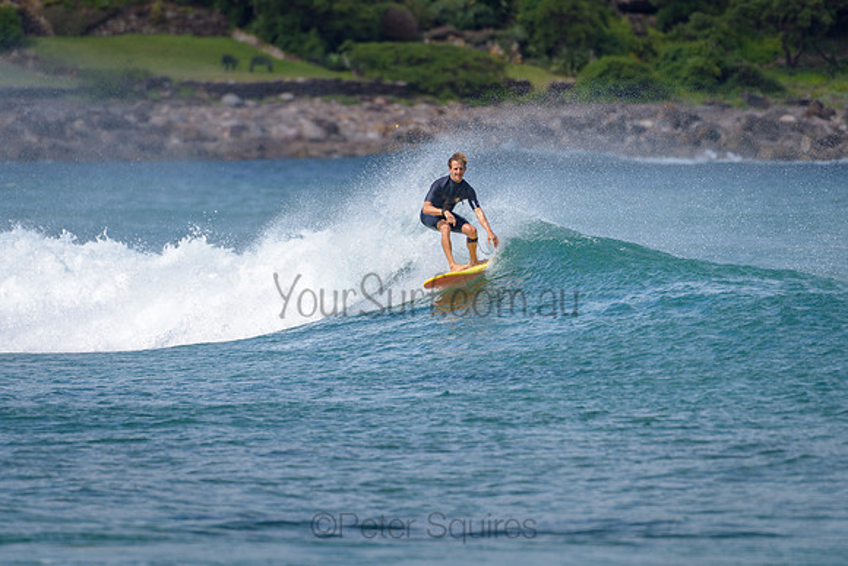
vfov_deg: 2.2
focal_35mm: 613
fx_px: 14434
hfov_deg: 3.4
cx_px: 393
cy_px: 274
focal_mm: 500
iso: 140
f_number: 5.6
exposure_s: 1/2000
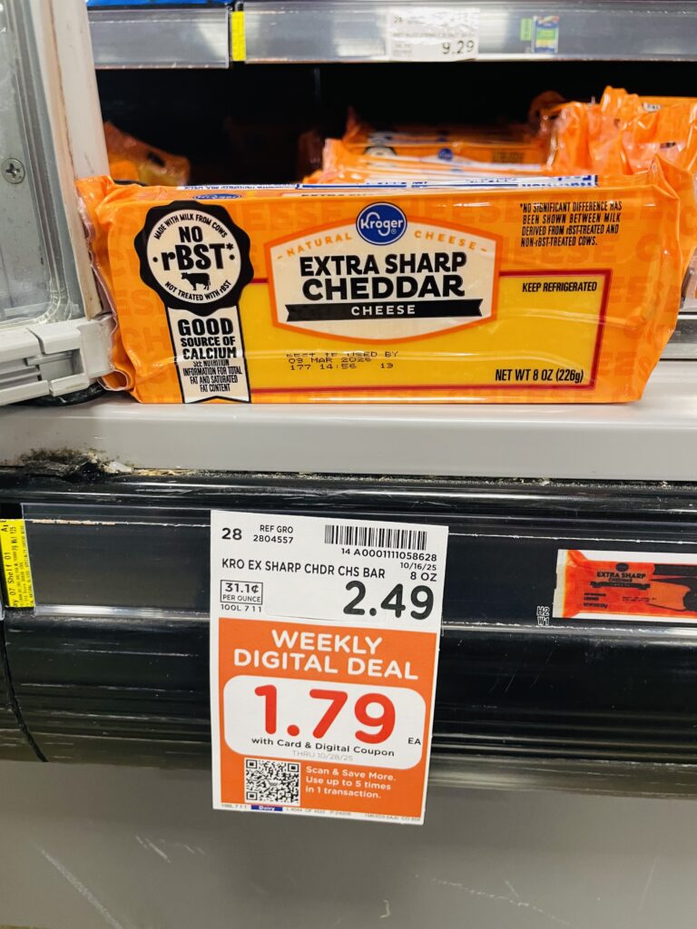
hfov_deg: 53.1
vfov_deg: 67.3
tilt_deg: -28.3
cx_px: 348
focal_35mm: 26
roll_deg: +1.5
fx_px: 698
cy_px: 464
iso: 160
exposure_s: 1/44
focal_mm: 4.2
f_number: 1.6
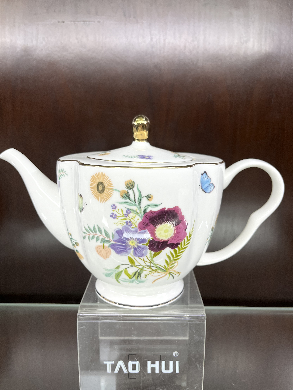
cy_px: 195
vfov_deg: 67.3
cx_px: 146
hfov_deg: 53.1
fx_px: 293
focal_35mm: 26
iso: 50
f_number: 1.6
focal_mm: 5.1
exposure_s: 1/100
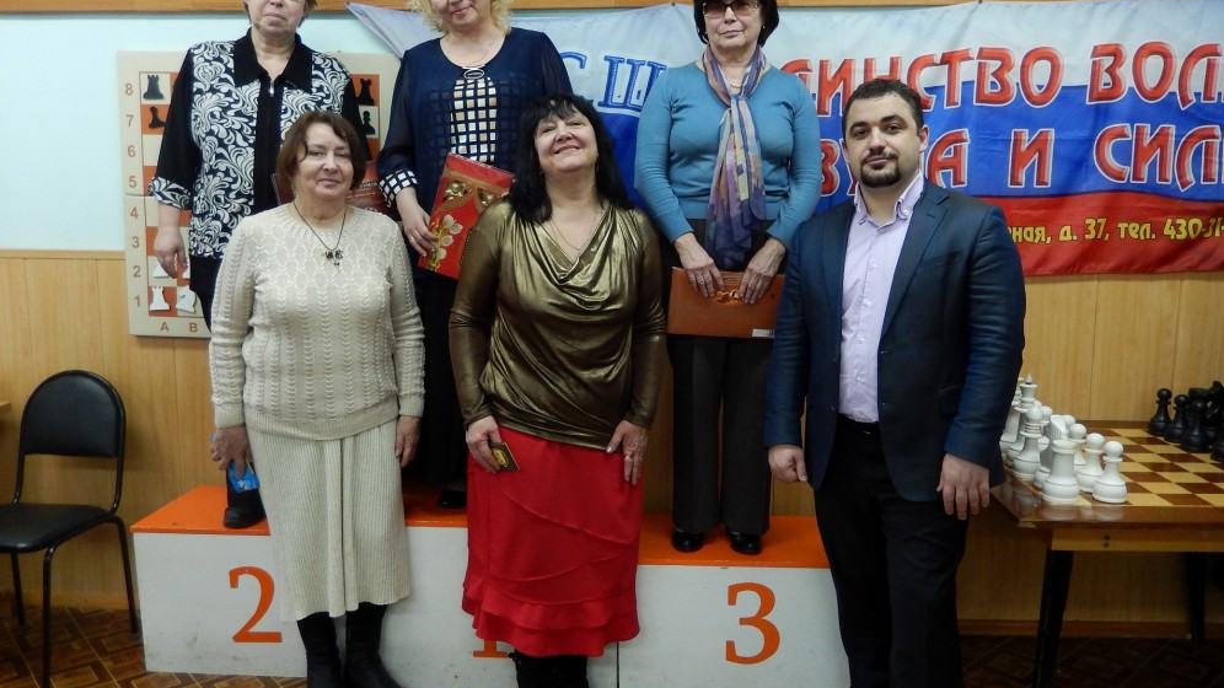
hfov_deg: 67.9
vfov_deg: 41.5
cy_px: 344
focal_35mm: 28
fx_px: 909
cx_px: 619
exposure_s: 1/30
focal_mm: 4.5
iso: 280
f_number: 3.4
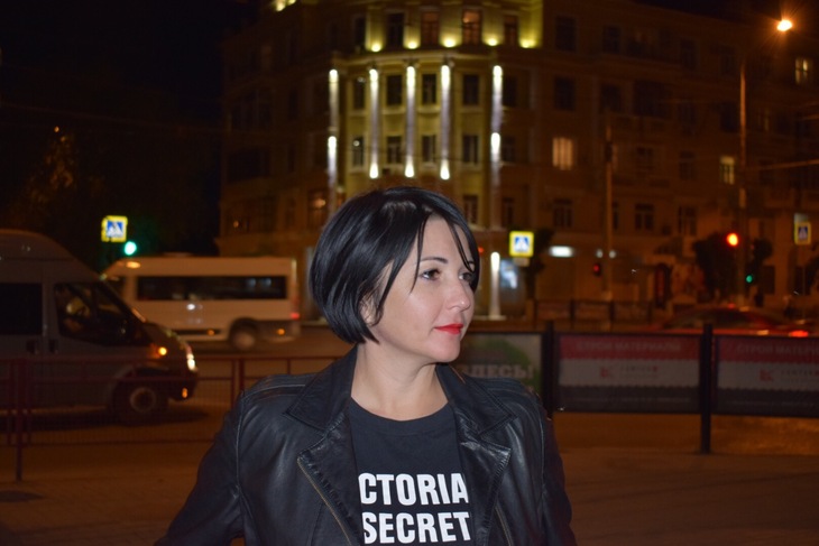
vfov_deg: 29.0
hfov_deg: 42.3
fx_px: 1058
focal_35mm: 46
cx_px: 410
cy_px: 273
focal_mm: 31
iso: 800
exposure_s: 1/30
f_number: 4.2
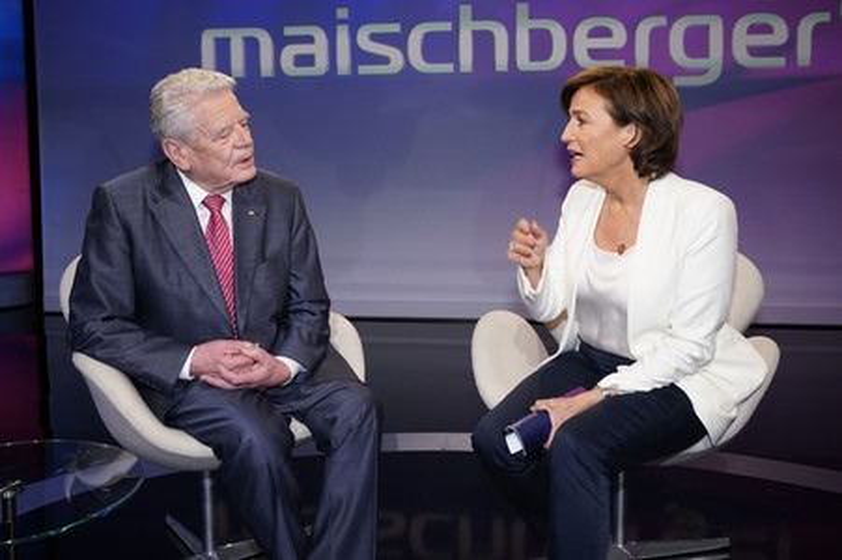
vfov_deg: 46.3
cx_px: 421
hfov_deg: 65.5
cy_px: 280
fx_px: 654
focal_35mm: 28
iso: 2000
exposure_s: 1/160
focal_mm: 28
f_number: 5
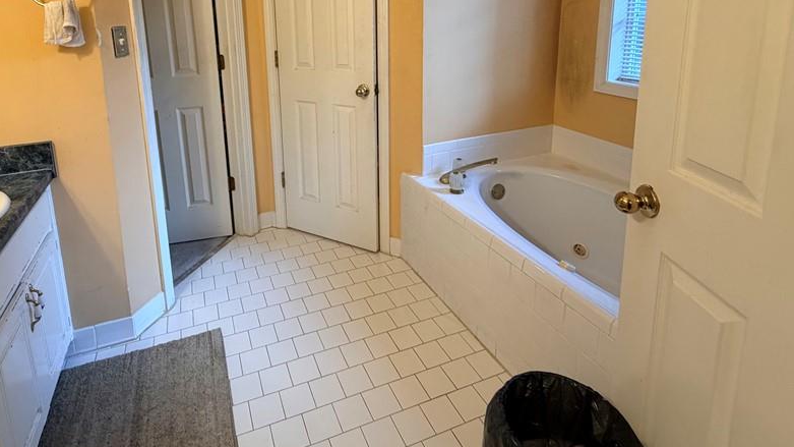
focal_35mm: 20
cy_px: 80
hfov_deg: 85.7
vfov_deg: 51.8
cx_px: 323
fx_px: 421
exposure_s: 1/120
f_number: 2.2
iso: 200
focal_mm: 2.22
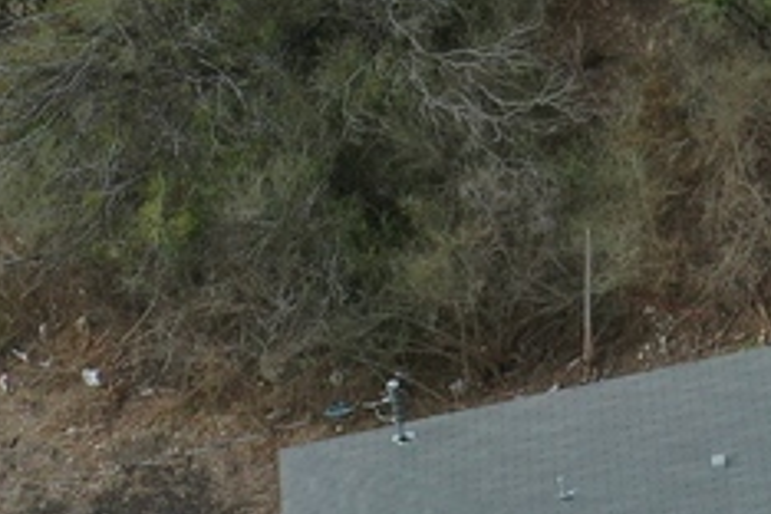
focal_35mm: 194
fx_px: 4155
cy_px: -712
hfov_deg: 10.2
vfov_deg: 6.7
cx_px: 1219
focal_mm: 10.26
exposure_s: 1/120
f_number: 7.1
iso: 100
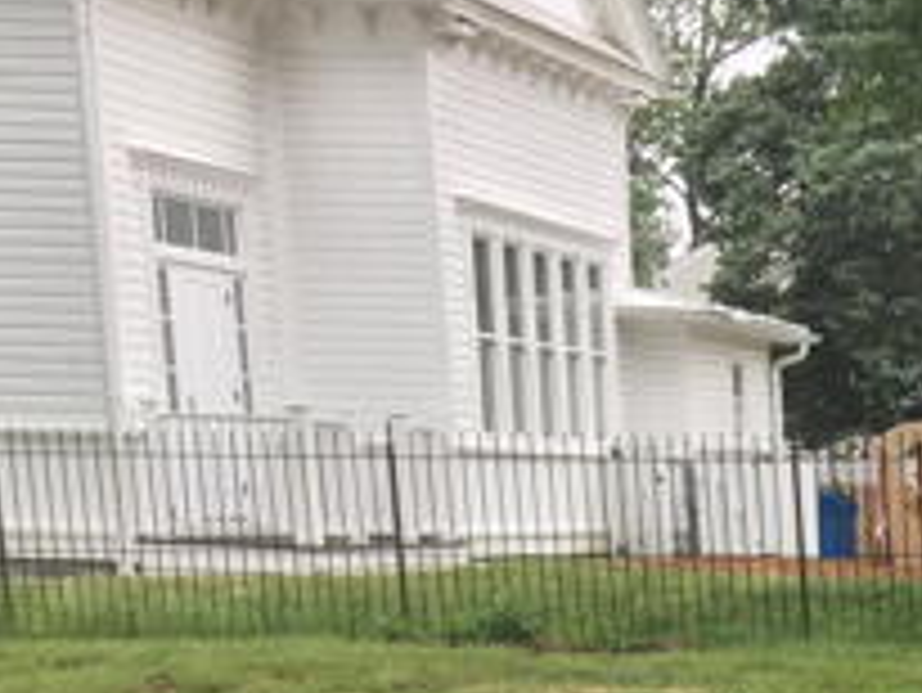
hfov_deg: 15.0
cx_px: 1687
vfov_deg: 12.0
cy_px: 1278
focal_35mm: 113
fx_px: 3012
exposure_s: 1/120
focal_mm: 4.15
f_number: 2.2
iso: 32
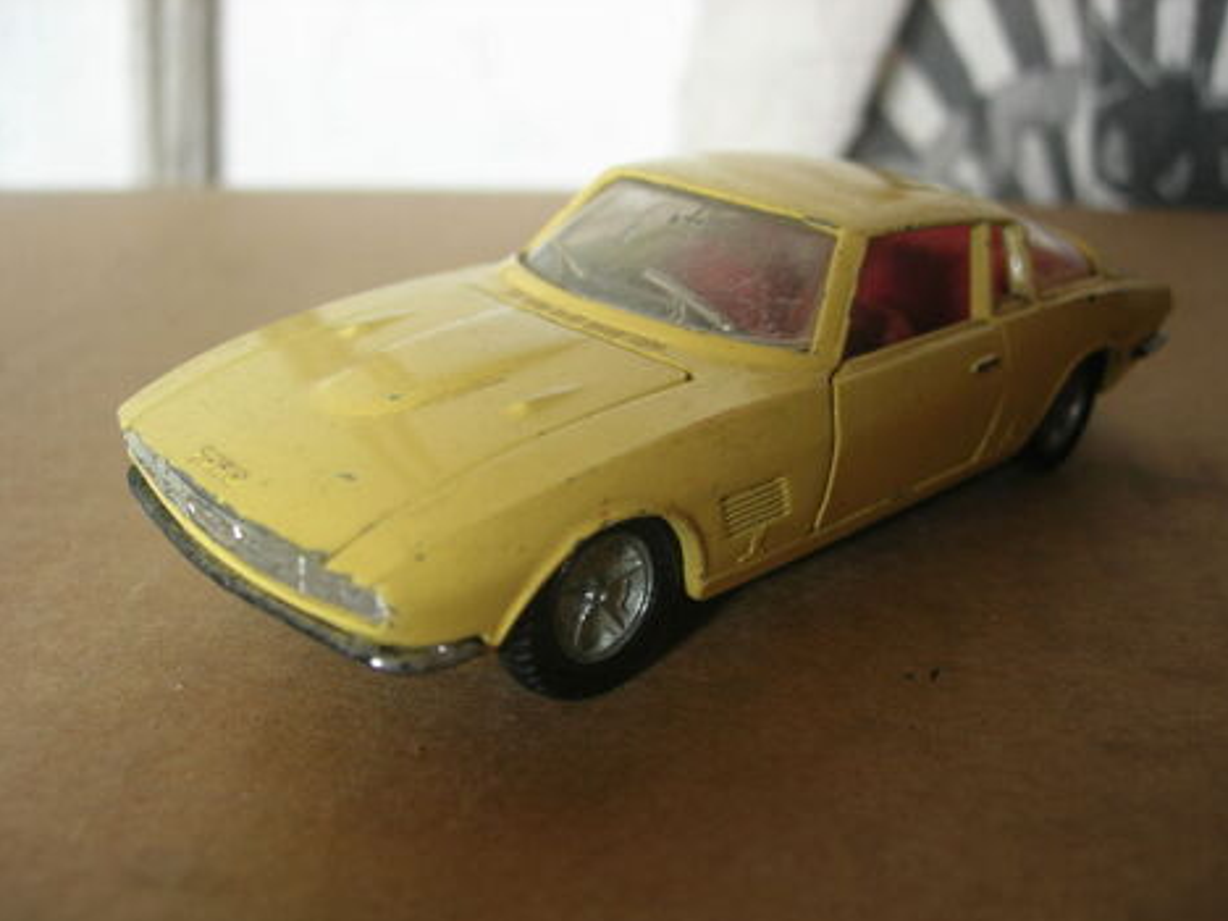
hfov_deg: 47.9
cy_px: 467
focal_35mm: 39
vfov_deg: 36.8
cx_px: 624
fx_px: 1384
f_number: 2.8
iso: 70
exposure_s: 1/3.9
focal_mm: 7.8
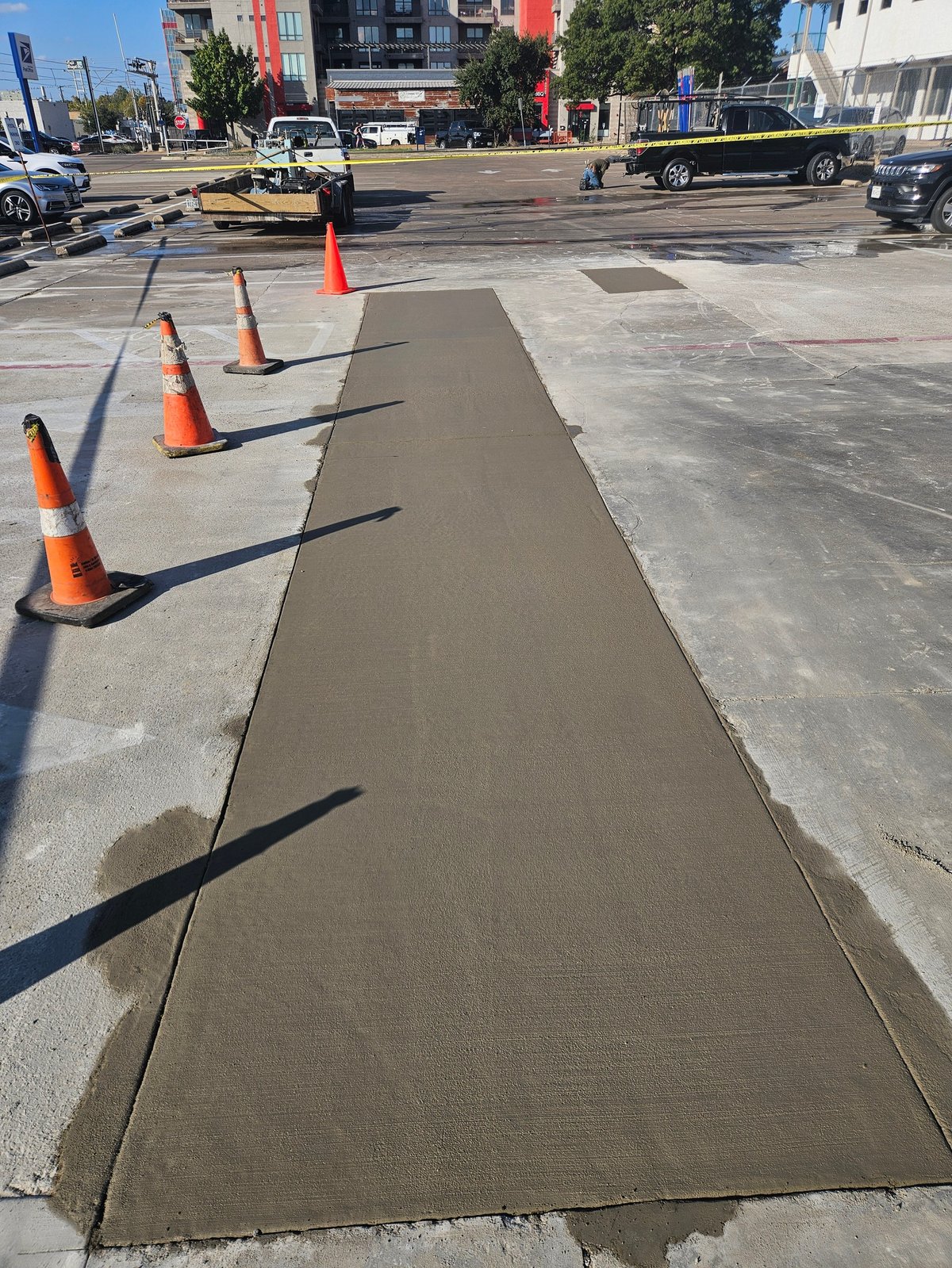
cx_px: 476
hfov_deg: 58.9
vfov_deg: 73.9
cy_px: 634
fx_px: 843
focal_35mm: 23
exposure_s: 1/1957
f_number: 1.8
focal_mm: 5.4
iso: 25
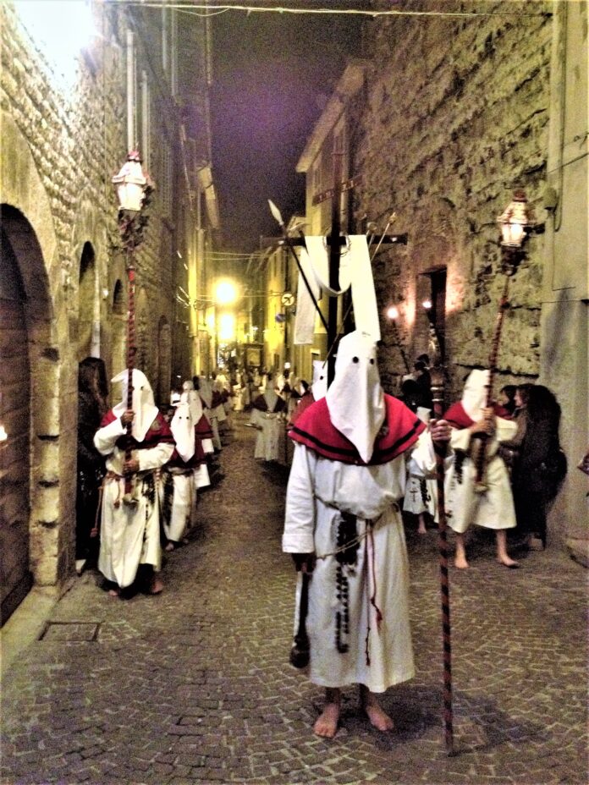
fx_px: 794
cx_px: 294
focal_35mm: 35
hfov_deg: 40.7
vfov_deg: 52.6
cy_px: 392
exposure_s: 1/15
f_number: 2.4
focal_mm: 4.28
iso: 800
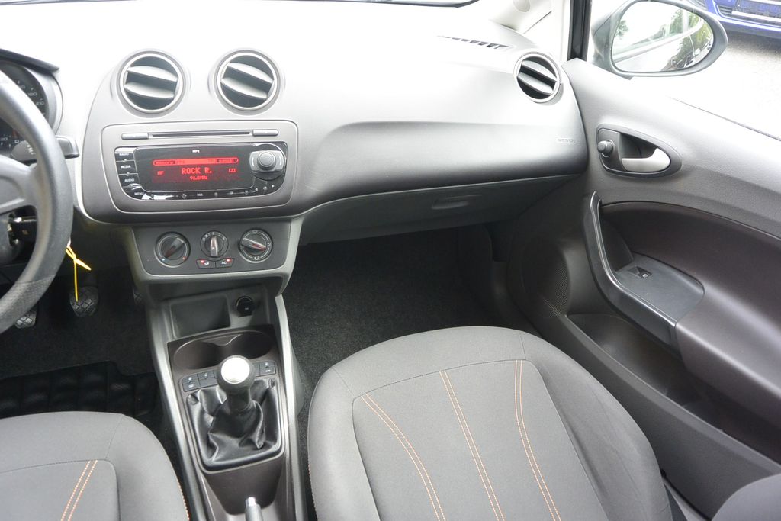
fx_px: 586
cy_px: 260
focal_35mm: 27
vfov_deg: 47.9
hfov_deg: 67.4
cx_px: 390
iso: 400
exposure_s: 1/125
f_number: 3.5
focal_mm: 10
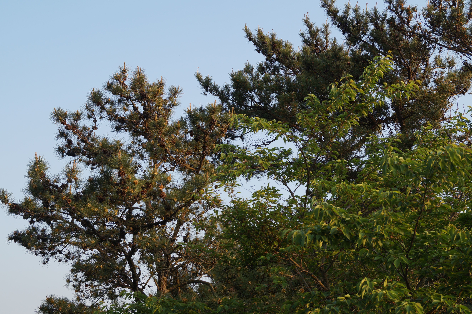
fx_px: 786
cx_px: 236
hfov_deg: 33.4
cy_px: 157
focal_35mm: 60
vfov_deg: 22.6
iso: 100
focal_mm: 40
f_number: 6.3
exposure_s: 1/125
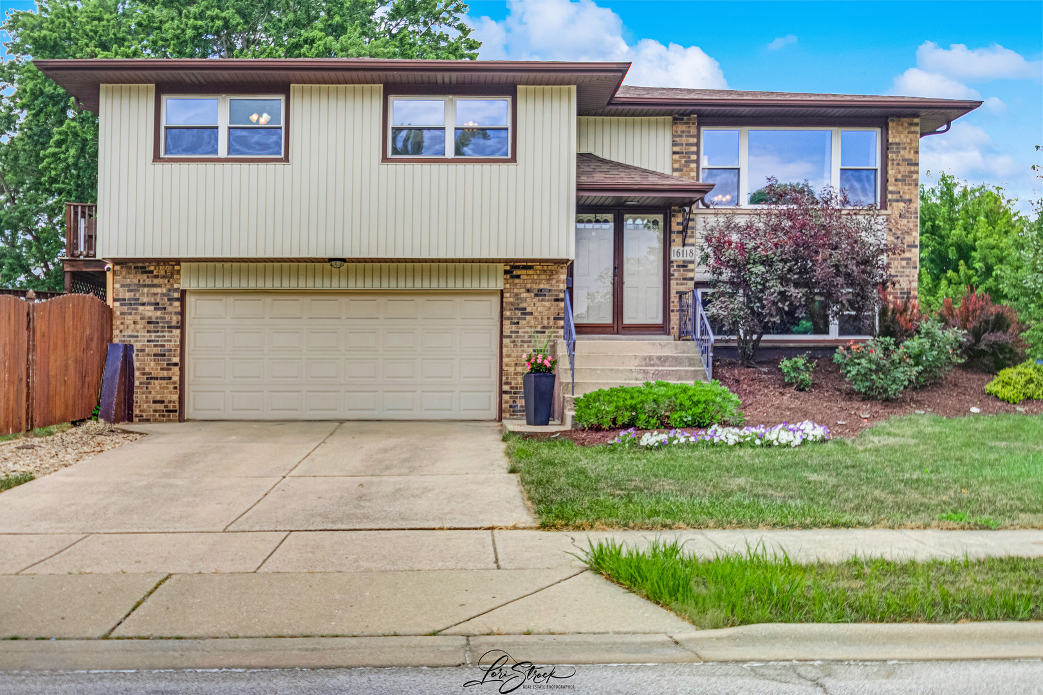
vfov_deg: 36.9
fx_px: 1043
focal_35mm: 36
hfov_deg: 53.1
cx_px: 522
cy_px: 348
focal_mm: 24
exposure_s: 1/1250
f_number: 8
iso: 400
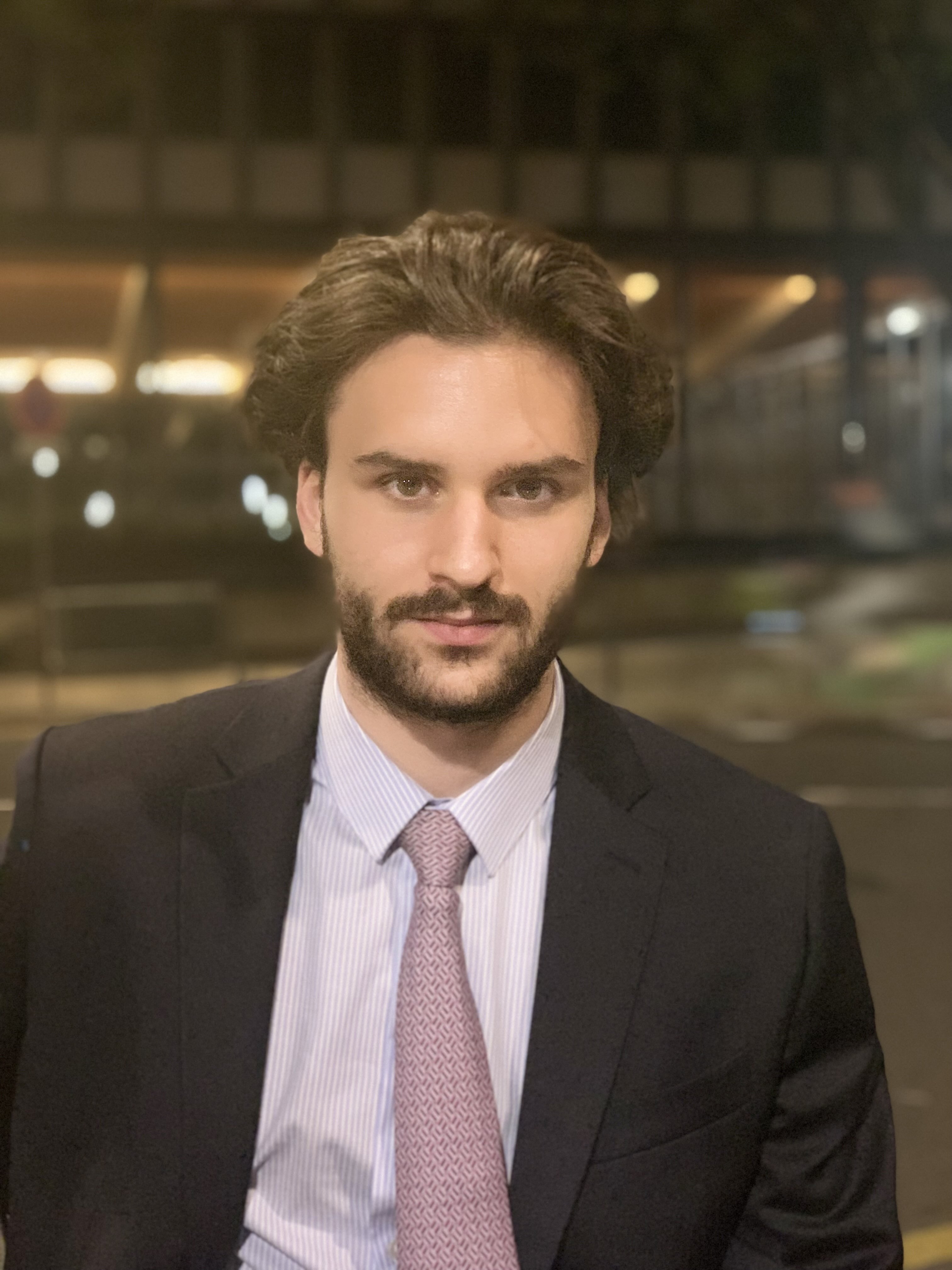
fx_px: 1907
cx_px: 476
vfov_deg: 36.8
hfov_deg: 28.0
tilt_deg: +0.4
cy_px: 635
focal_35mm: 52
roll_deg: +1.5
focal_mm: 6
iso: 640
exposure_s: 1/25
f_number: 2.4
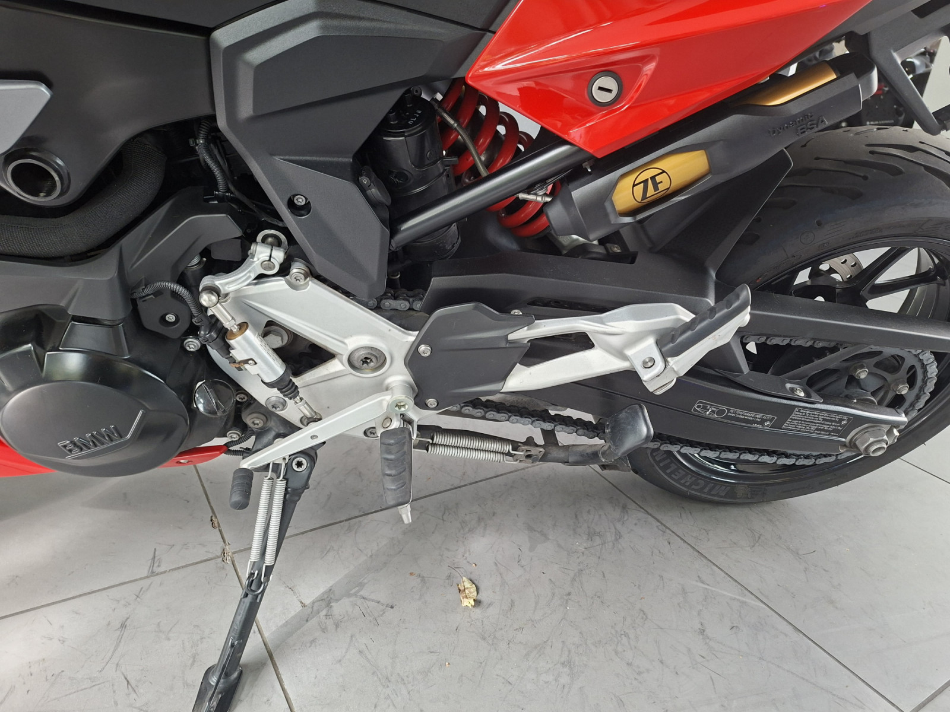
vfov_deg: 58.9
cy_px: 356
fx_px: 631
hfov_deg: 73.9
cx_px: 475
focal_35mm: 23
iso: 200
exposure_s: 1/120
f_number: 1.8
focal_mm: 5.54
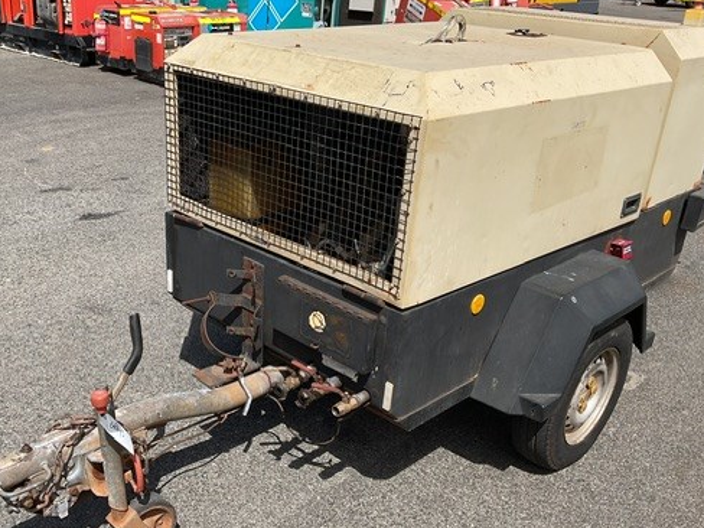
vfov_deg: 37.5
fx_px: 773
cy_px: 322
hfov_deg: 48.6
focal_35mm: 38
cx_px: 276
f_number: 1.8
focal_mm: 3
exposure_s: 1/2801
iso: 16
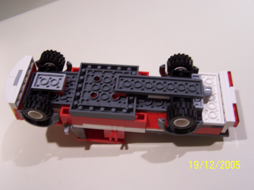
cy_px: 95
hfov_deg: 49.0
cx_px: 127
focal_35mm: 38
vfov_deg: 37.7
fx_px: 279
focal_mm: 6.3
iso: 140
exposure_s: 1/15
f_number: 2.8
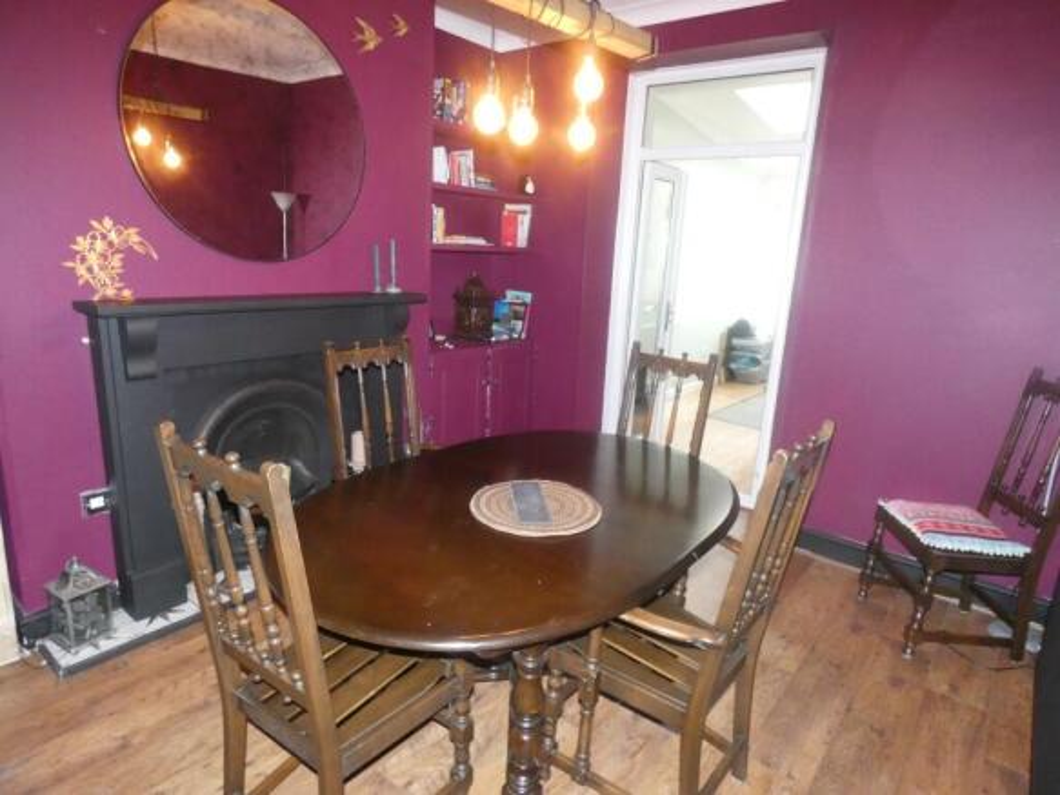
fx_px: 612
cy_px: 398
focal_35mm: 20
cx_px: 530
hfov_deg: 81.8
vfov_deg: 66.0
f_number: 2.8
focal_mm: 3.6
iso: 800
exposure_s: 1/60
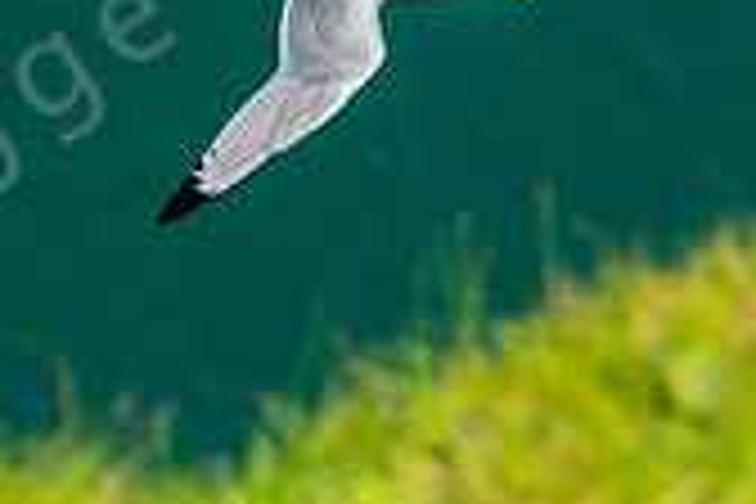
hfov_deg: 2.1
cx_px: 297
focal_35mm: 967
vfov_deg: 1.4
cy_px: -106
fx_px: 20305
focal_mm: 280
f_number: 10
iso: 1600
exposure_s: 1/640
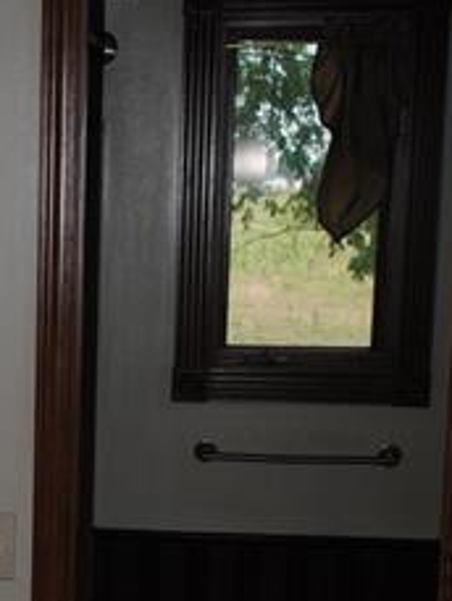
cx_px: -109
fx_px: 1687
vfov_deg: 19.7
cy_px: 577
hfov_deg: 14.7
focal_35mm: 97
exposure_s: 1/60
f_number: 3.8
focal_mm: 20
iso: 200
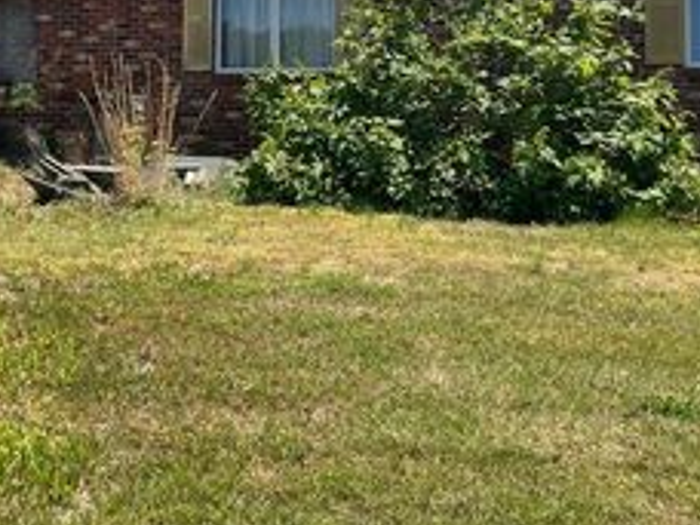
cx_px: 218
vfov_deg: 25.1
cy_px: 75
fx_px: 1153
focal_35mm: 57
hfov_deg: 33.4
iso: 50
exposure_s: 1/3704
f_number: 1.5
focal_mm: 5.7
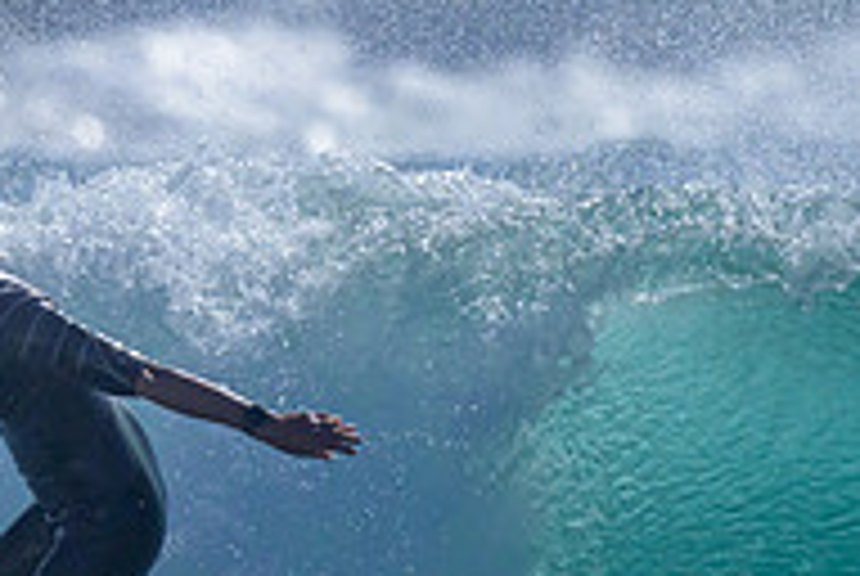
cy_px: 463
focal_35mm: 3201
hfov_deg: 0.6
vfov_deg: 0.4
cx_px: 64
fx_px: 76586
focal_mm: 800
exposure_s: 1/2000
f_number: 6.3
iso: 1250
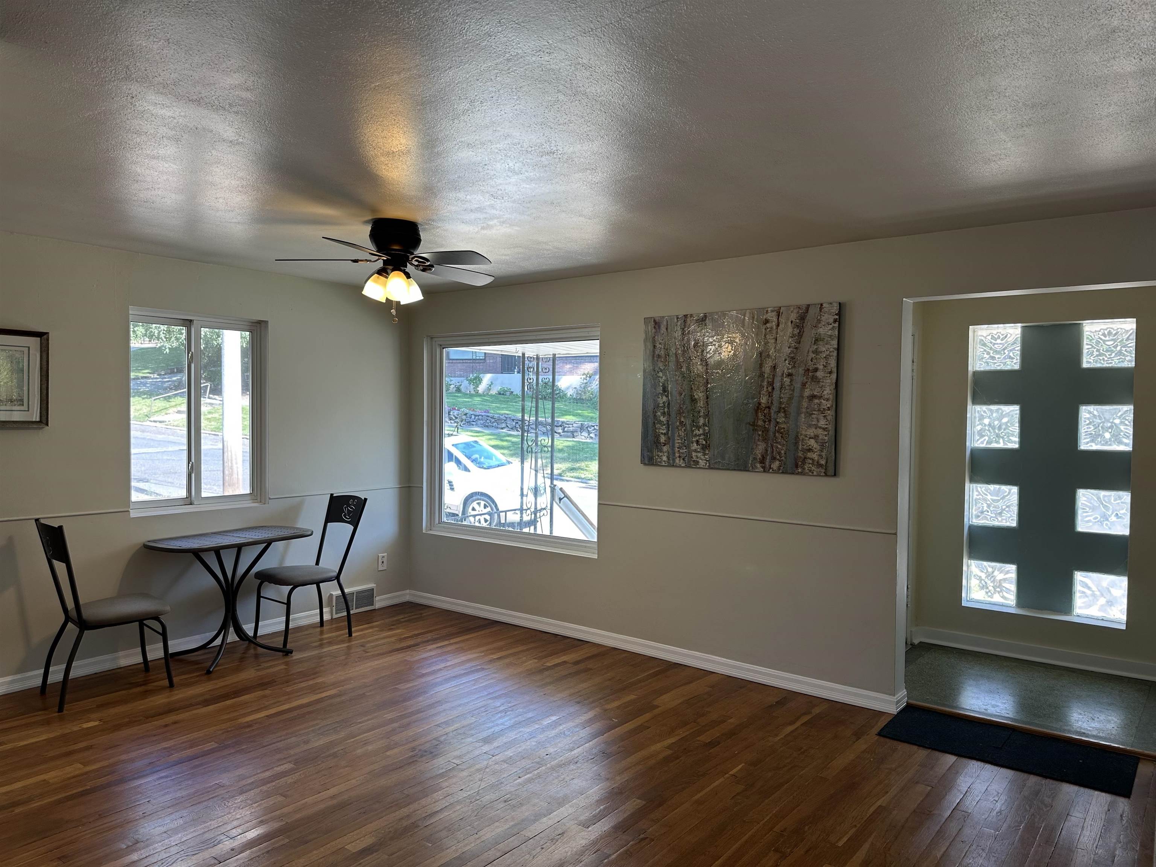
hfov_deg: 71.6
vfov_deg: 56.8
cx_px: 578
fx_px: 801
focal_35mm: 24
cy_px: 434
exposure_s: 1/120
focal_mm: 6.86
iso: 80
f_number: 1.78
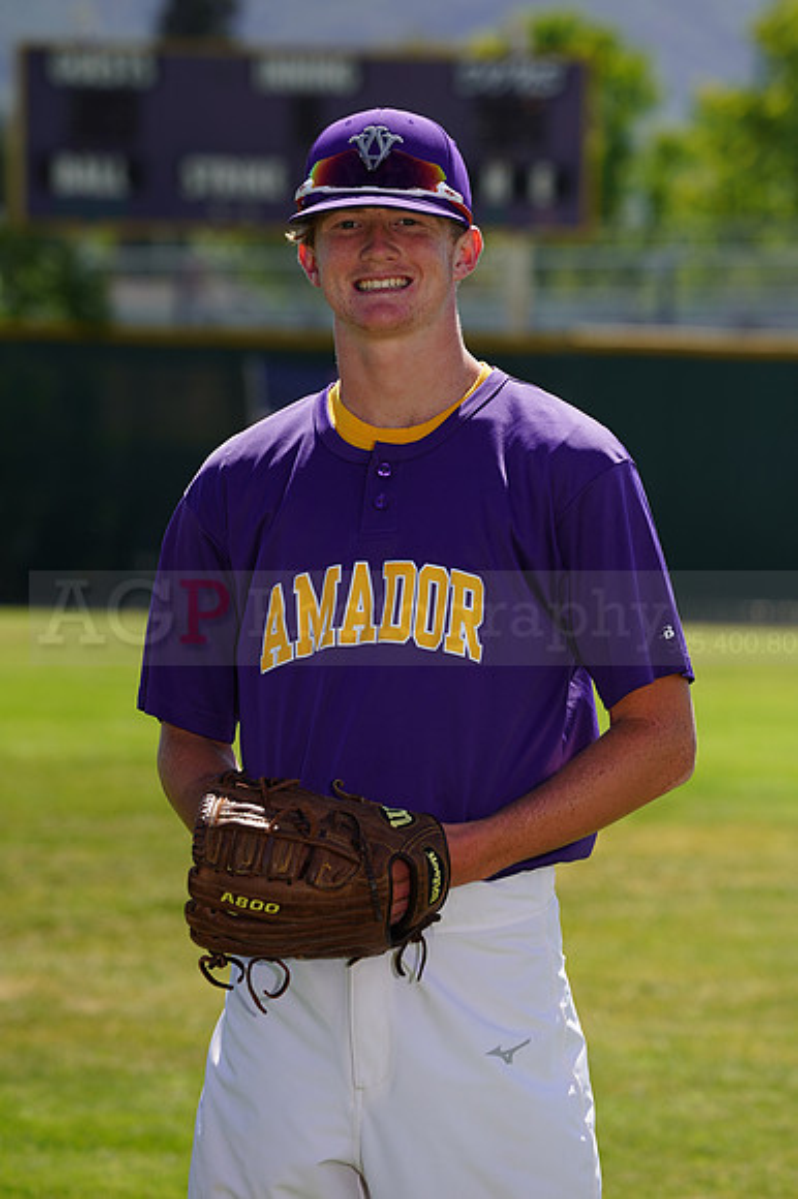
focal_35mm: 241
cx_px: 399
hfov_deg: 5.7
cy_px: 600
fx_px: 8022
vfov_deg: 8.5
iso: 100
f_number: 8
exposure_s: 1/250
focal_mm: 241
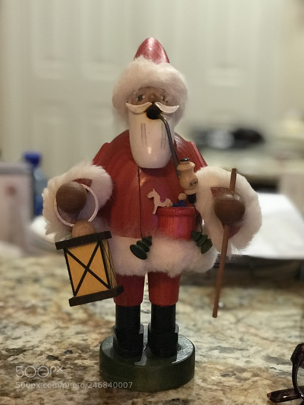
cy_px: 202
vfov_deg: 33.8
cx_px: 152
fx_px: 668
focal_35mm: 57
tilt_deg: -14.0
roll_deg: -0.4
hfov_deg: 25.6
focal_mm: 6.6
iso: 800
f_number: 2.8
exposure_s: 1/60
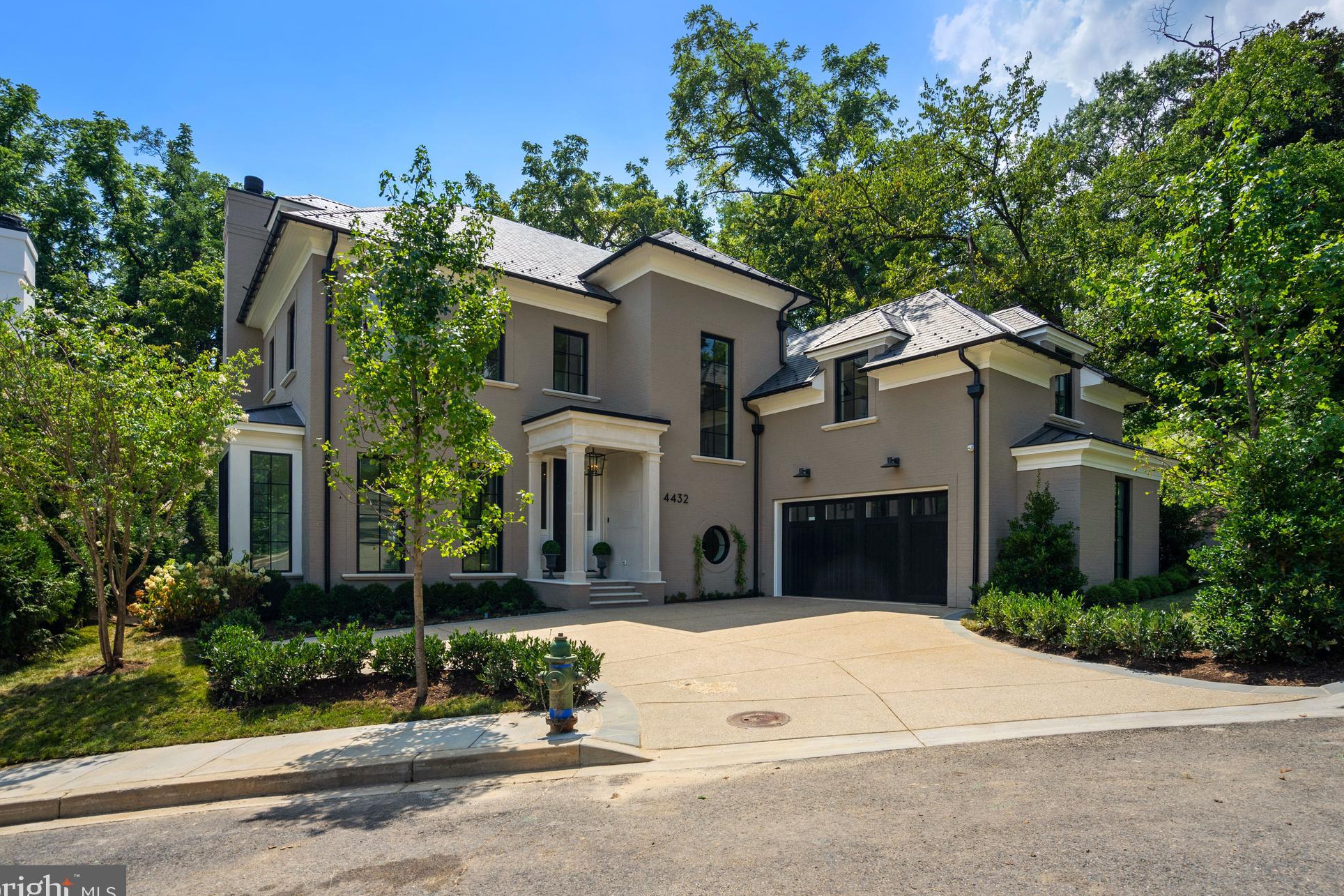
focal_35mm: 17
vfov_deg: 70.4
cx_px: 685
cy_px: 440
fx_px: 635
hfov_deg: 93.3
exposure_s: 1/500
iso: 200
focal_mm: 16
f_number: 8
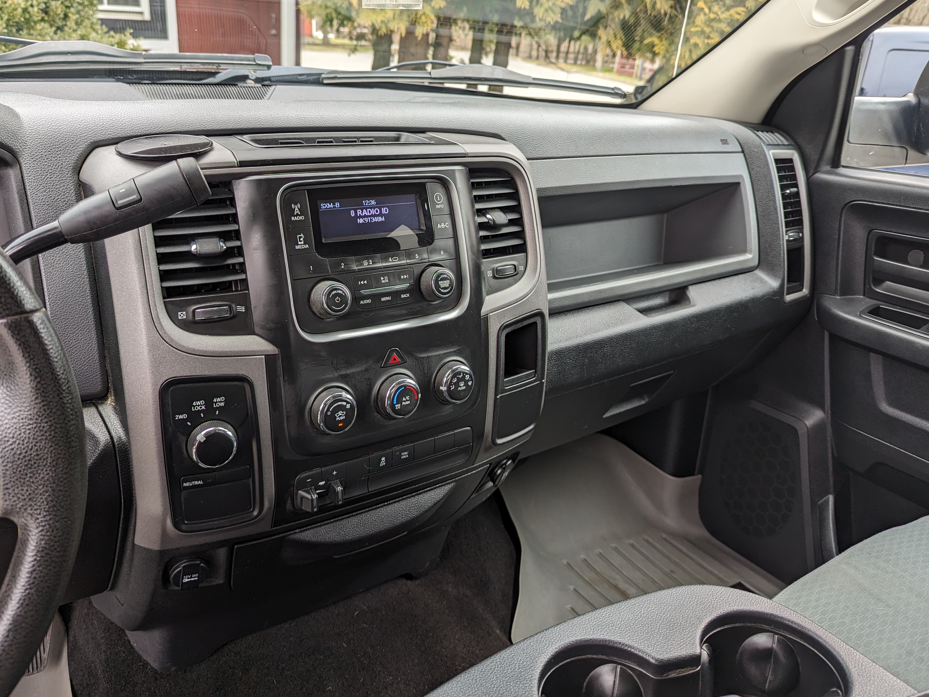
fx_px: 751
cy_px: 292
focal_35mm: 28
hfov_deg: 63.4
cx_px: 436
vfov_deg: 49.5
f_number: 1.85
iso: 41
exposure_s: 1/158
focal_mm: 6.81
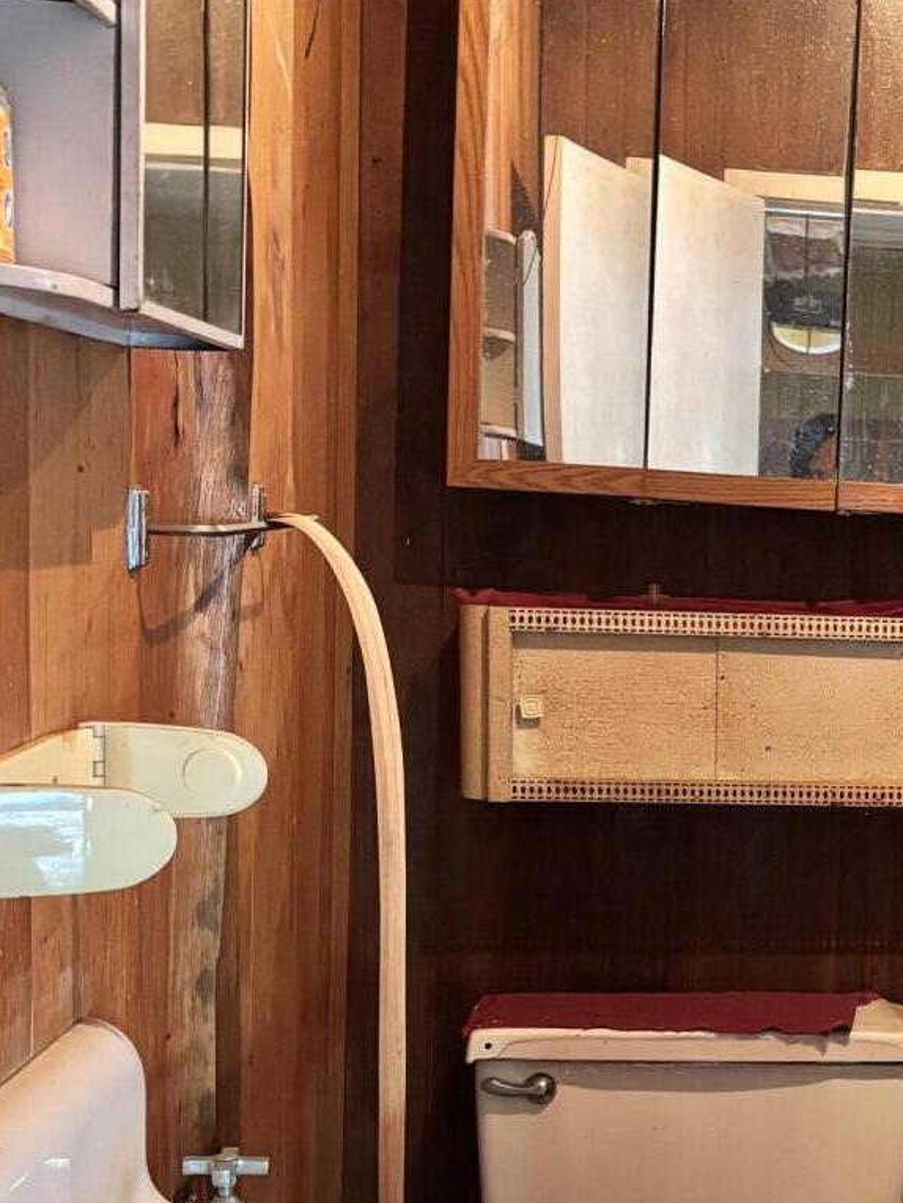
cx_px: 1001
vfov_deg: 28.4
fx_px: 2364
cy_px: 799
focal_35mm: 68
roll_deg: -3.9
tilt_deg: -7.1
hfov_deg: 20.6
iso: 640
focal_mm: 5.96
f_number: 1.6
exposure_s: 1/30
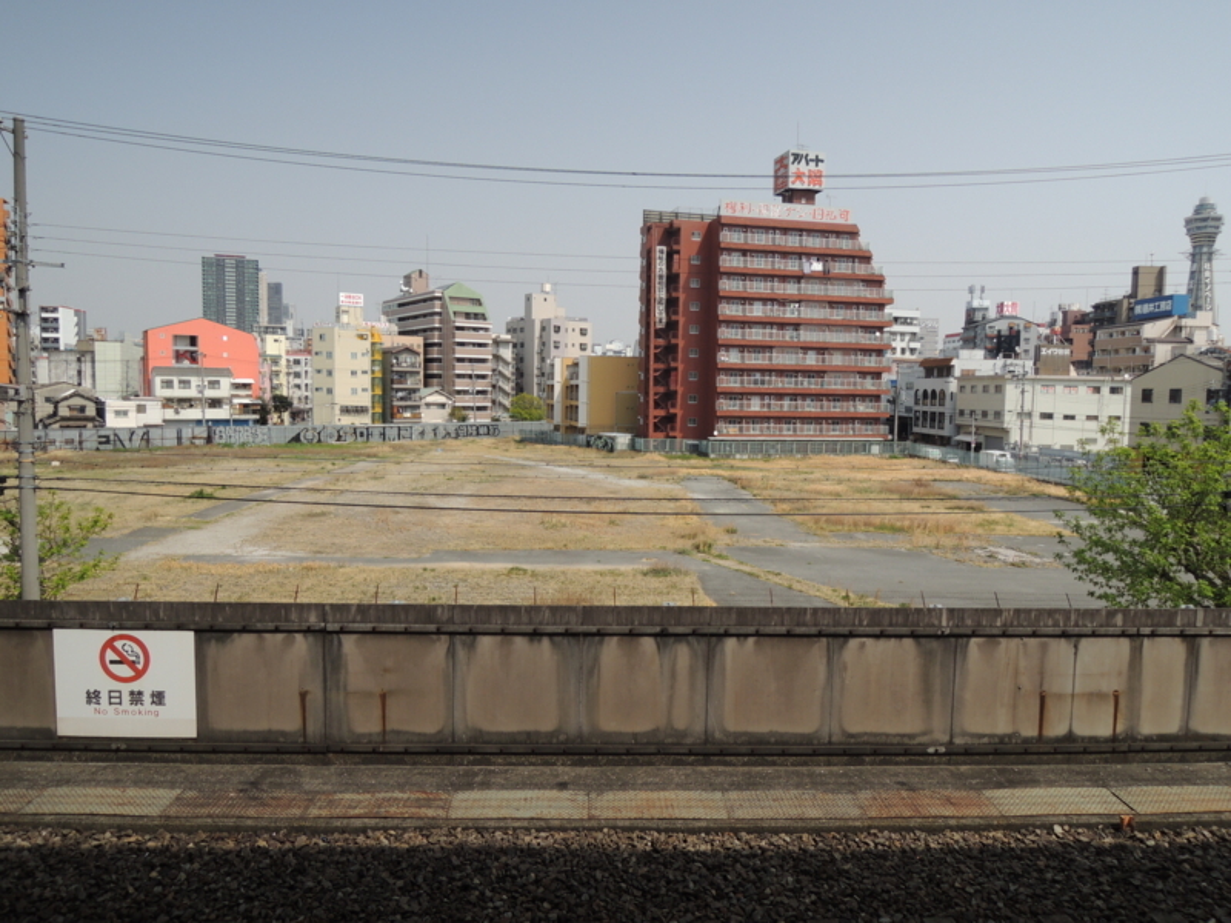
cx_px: 616
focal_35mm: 24
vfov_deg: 56.8
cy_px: 462
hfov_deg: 71.6
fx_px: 853
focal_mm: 4.3
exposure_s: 1/1600
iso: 100
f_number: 2.8
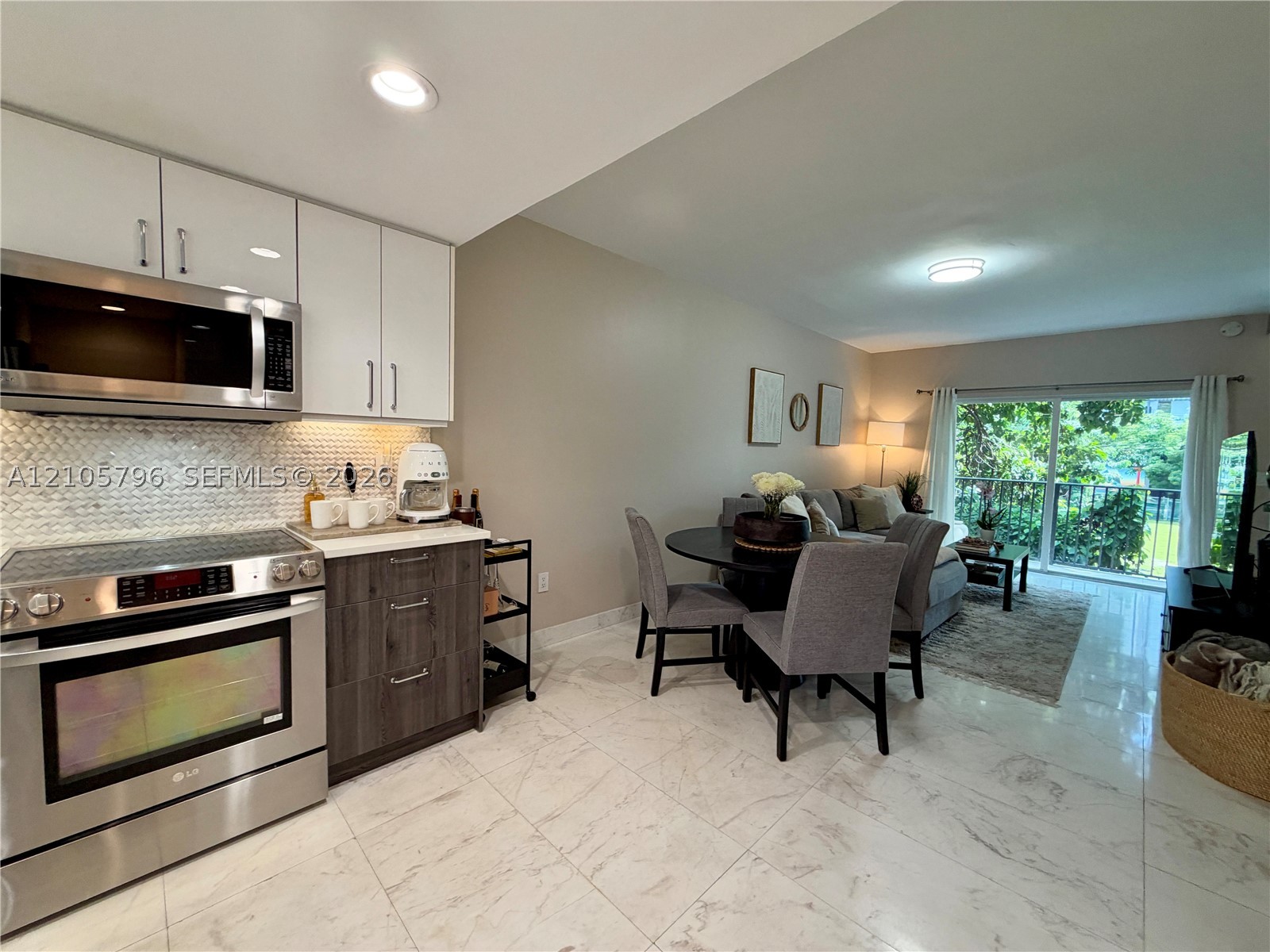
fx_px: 514
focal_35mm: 14
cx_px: 635
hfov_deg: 102.1
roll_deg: -1.5
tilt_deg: -3.3
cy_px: 476
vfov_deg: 85.7
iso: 200
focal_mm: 2.22
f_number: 2.2
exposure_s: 1/120
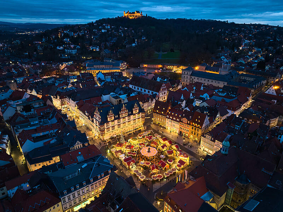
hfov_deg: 71.6
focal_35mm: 24
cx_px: 142
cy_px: 106
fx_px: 196
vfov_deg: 56.8
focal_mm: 12.29
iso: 610
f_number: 2.8
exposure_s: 1/10
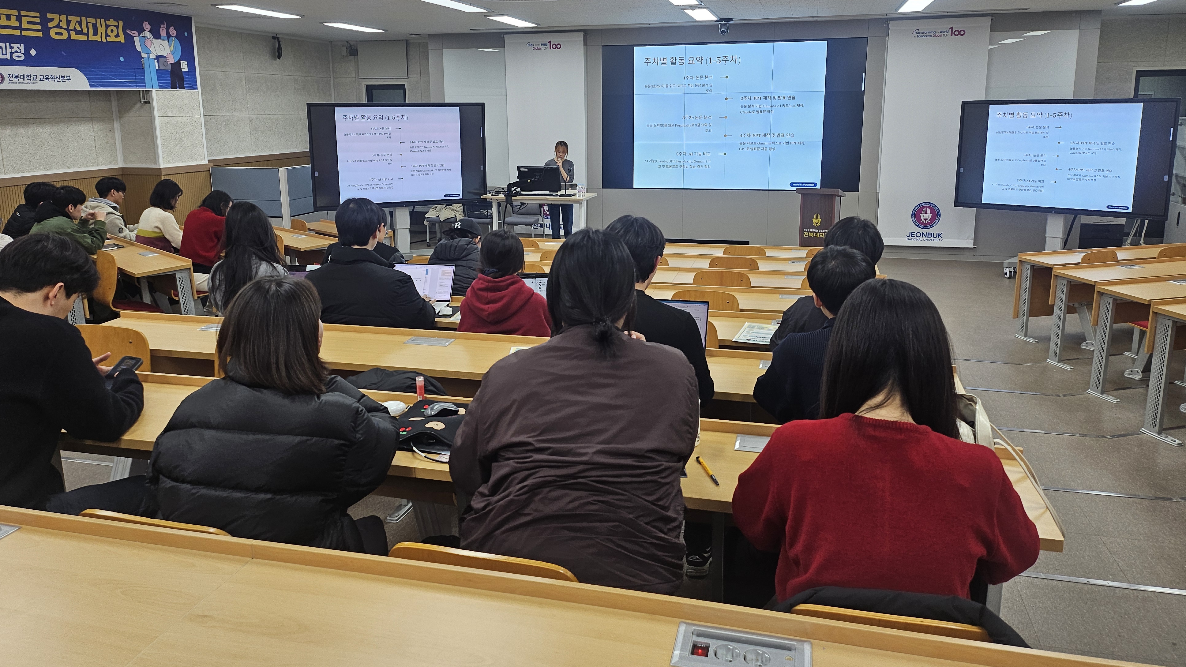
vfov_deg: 42.6
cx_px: 579
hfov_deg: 69.9
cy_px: 261
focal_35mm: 27
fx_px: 849
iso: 100
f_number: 1.8
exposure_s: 1/120
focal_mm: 5
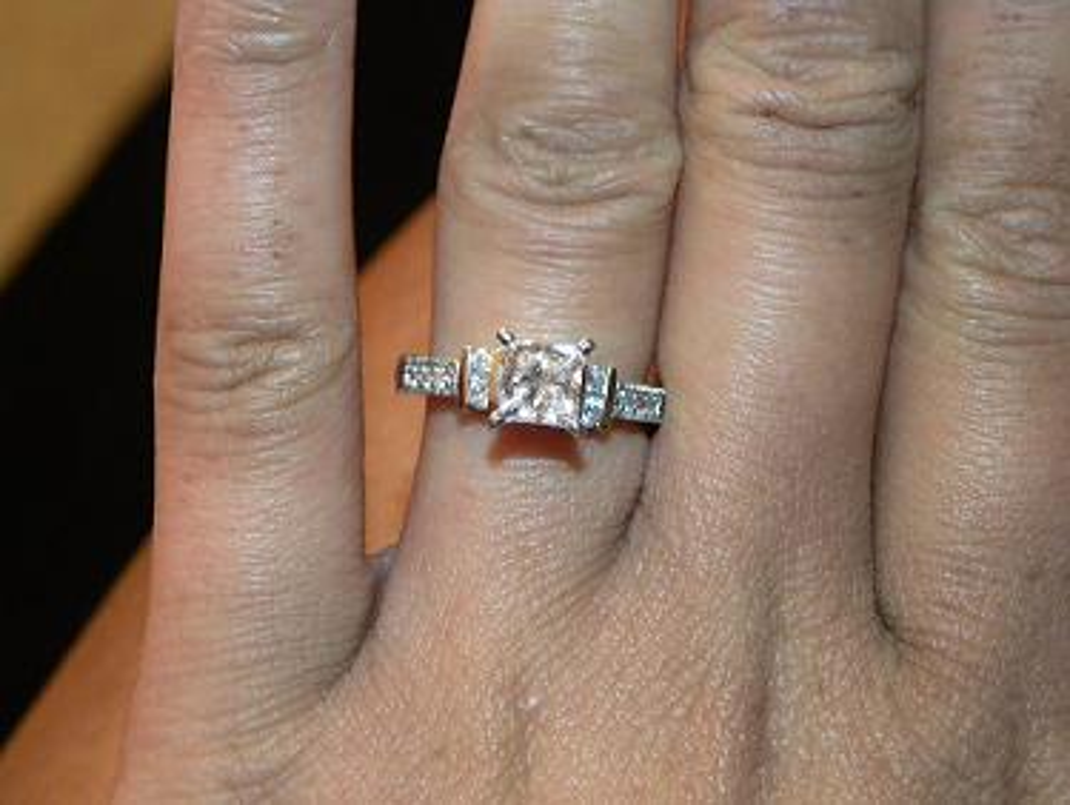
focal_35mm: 85
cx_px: 535
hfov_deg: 23.0
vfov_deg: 17.4
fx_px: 2630
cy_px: 402
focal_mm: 15.1
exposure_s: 1/8
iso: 400
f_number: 4
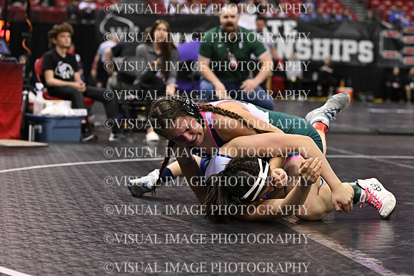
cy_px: 138
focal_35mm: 105
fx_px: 1207
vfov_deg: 13.0
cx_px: 207
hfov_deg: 19.5
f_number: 3.2
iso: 4000
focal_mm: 70
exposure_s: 1/1000
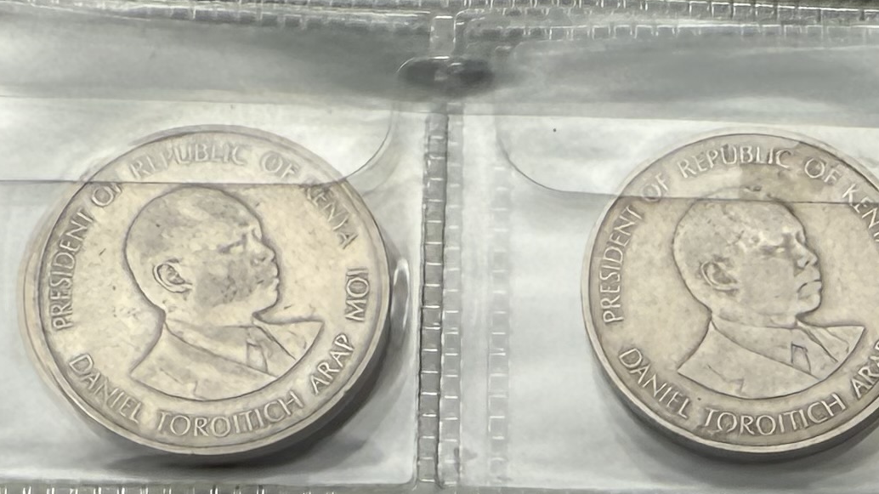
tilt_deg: -78.0
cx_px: 1175
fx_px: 2377
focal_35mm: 102
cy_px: 1008
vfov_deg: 10.8
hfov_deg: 19.2
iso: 40
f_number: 2.2
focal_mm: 2.22
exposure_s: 1/243
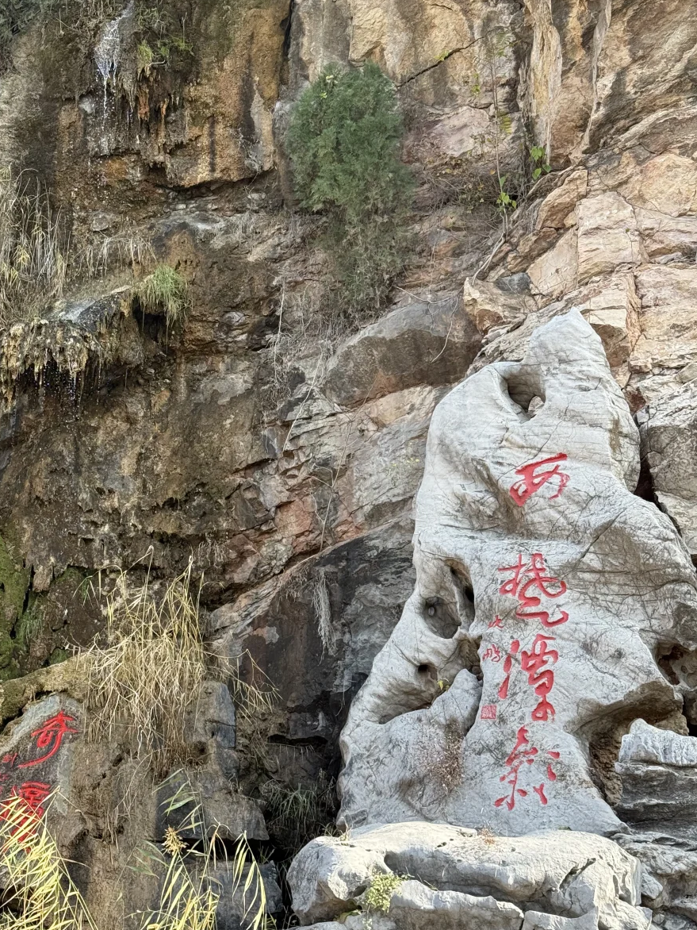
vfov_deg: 32.6
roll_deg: -1.8
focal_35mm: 59
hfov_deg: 24.8
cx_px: 297
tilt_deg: +21.7
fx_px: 1584
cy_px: 371
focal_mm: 6.76
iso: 100
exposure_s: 1/740
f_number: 1.78
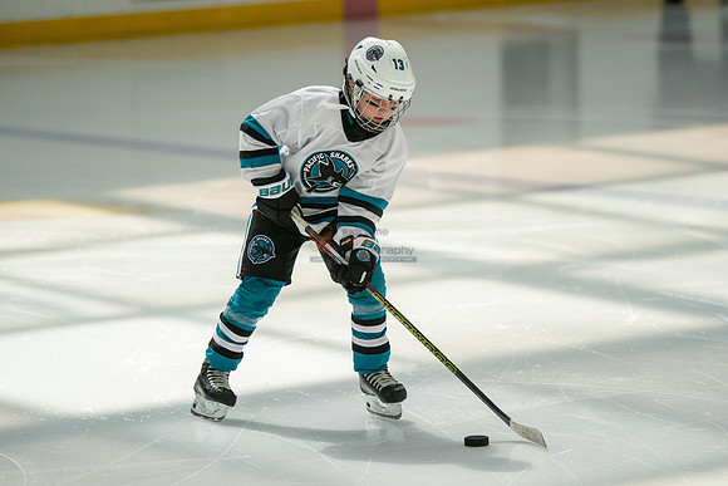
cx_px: 364
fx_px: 4631
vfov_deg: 6.0
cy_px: 204
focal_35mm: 229
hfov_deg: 9.0
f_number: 2.8
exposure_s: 1/6400
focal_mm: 197
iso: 1600
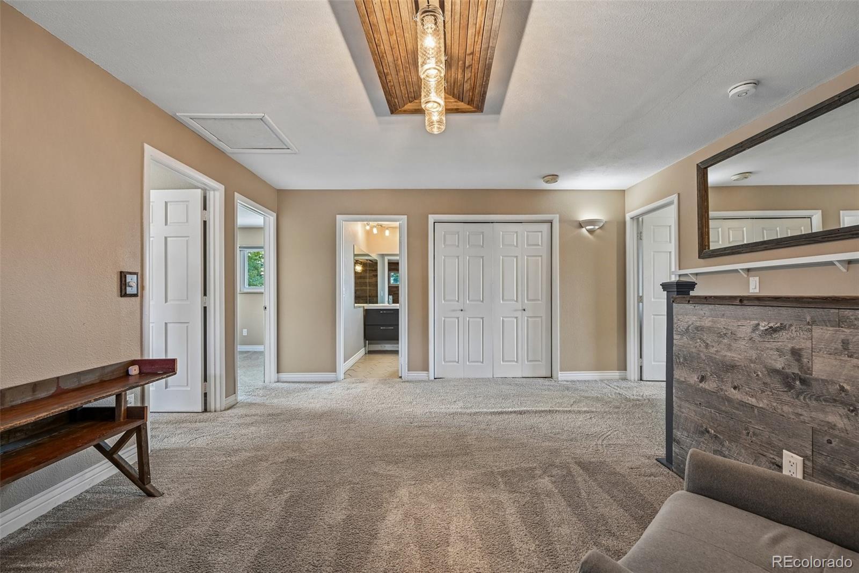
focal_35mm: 14
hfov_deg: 104.3
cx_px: 430
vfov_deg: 81.2
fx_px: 334
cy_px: 286
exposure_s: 1/10
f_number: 8
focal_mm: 14
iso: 400
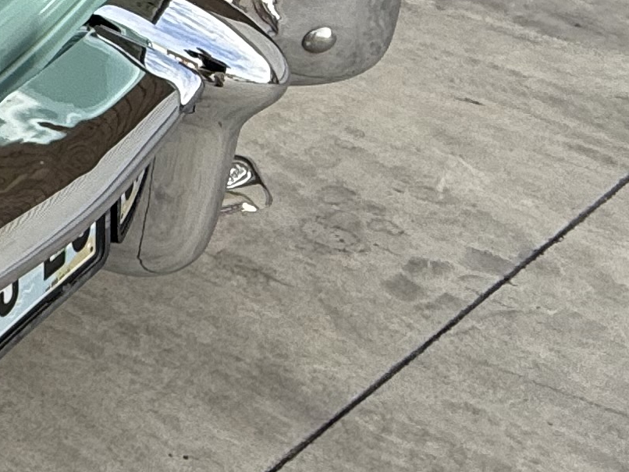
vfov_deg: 20.9
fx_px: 1272
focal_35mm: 70
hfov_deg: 19.5
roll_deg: +1.0
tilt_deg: -32.2
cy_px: 123
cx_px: -545
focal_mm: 2.22
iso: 50
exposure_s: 1/419
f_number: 2.2
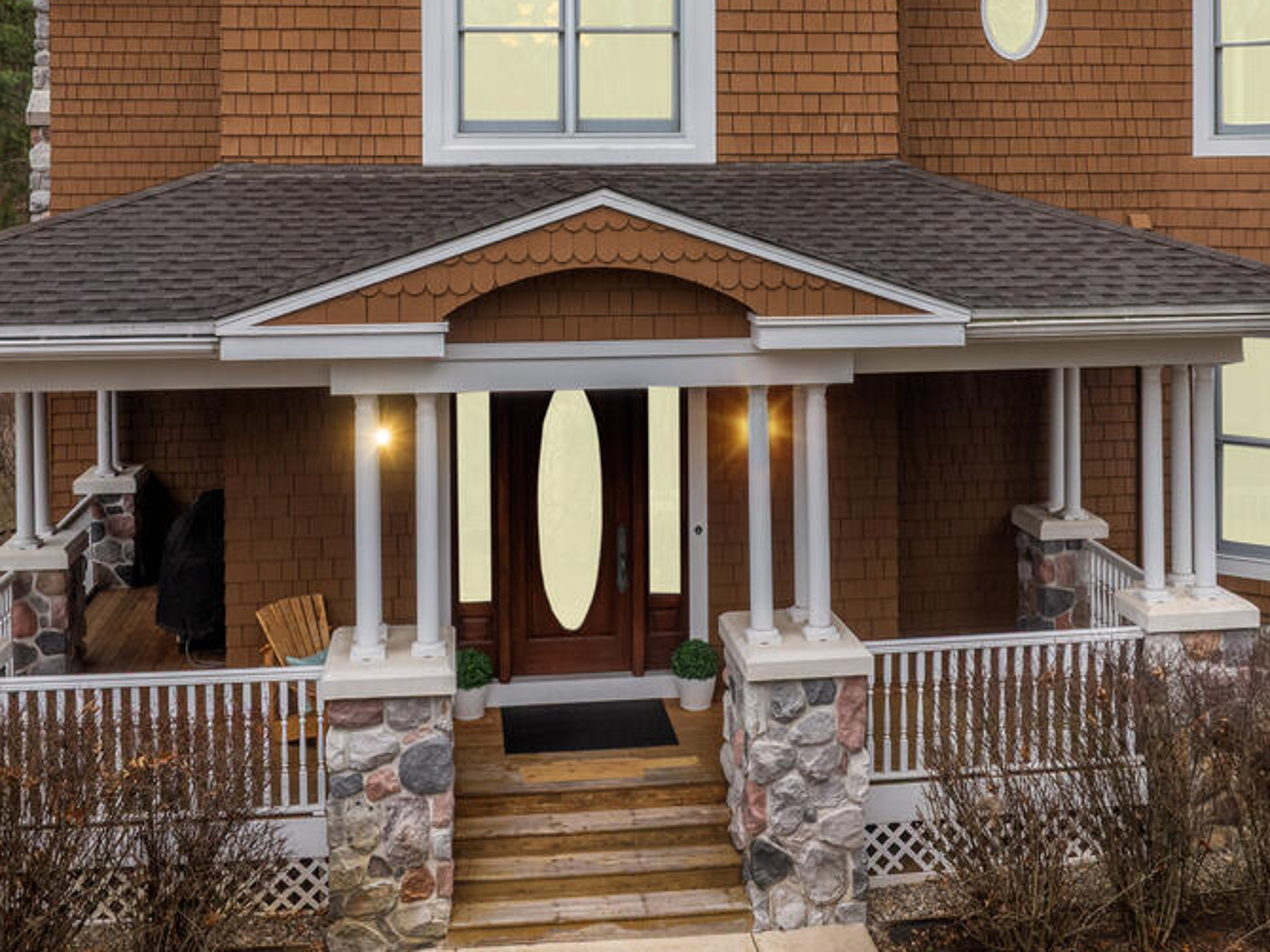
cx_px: 680
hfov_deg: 43.8
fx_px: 1577
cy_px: 189
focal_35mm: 43
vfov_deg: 32.6
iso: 100
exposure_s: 1/60
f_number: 8
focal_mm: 12.29
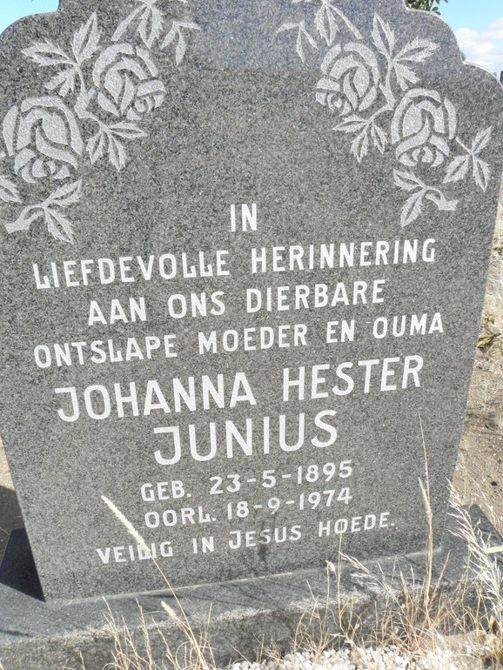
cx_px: 246
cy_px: 328
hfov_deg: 51.4
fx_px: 523
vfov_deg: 65.3
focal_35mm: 27
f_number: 6.3
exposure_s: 1/500
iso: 200
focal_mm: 4.6
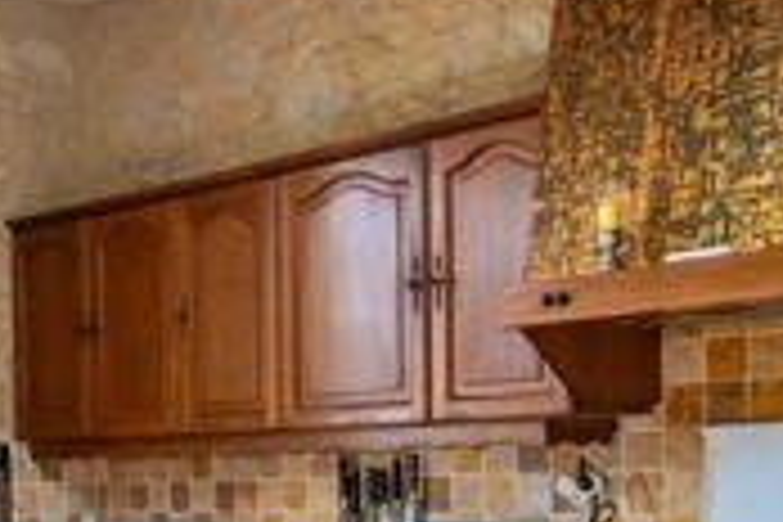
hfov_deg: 27.3
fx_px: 1501
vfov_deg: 19.0
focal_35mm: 69
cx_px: -36
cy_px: 556
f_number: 4.5
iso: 1000
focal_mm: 10
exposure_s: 1/60
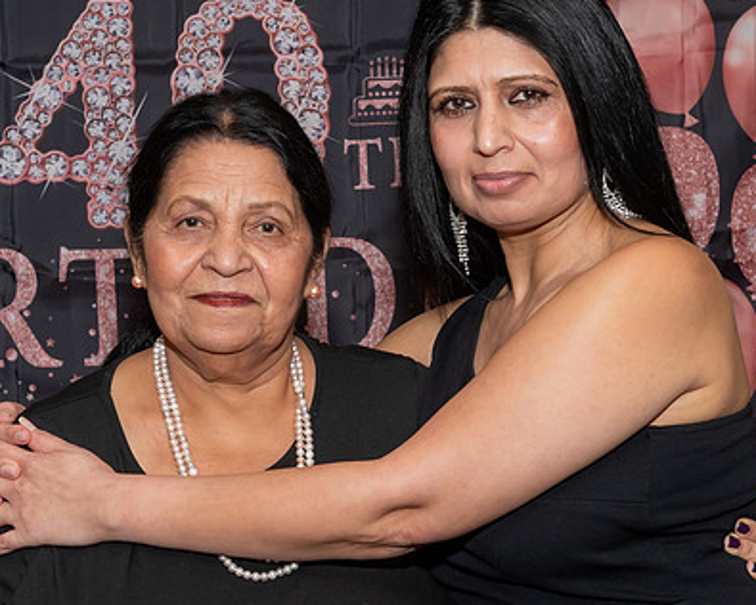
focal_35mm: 114
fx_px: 2551
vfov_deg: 13.5
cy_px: 330
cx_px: 246
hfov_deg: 16.8
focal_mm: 44
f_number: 9
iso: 500
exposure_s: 1/250
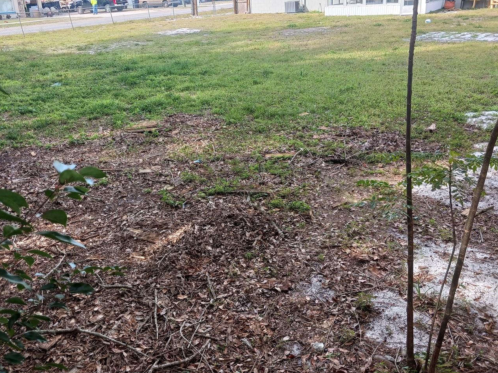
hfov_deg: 53.9
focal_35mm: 34
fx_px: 489
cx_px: 228
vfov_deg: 41.8
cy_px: 175
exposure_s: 1/120
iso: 32
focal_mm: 4
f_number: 1.8
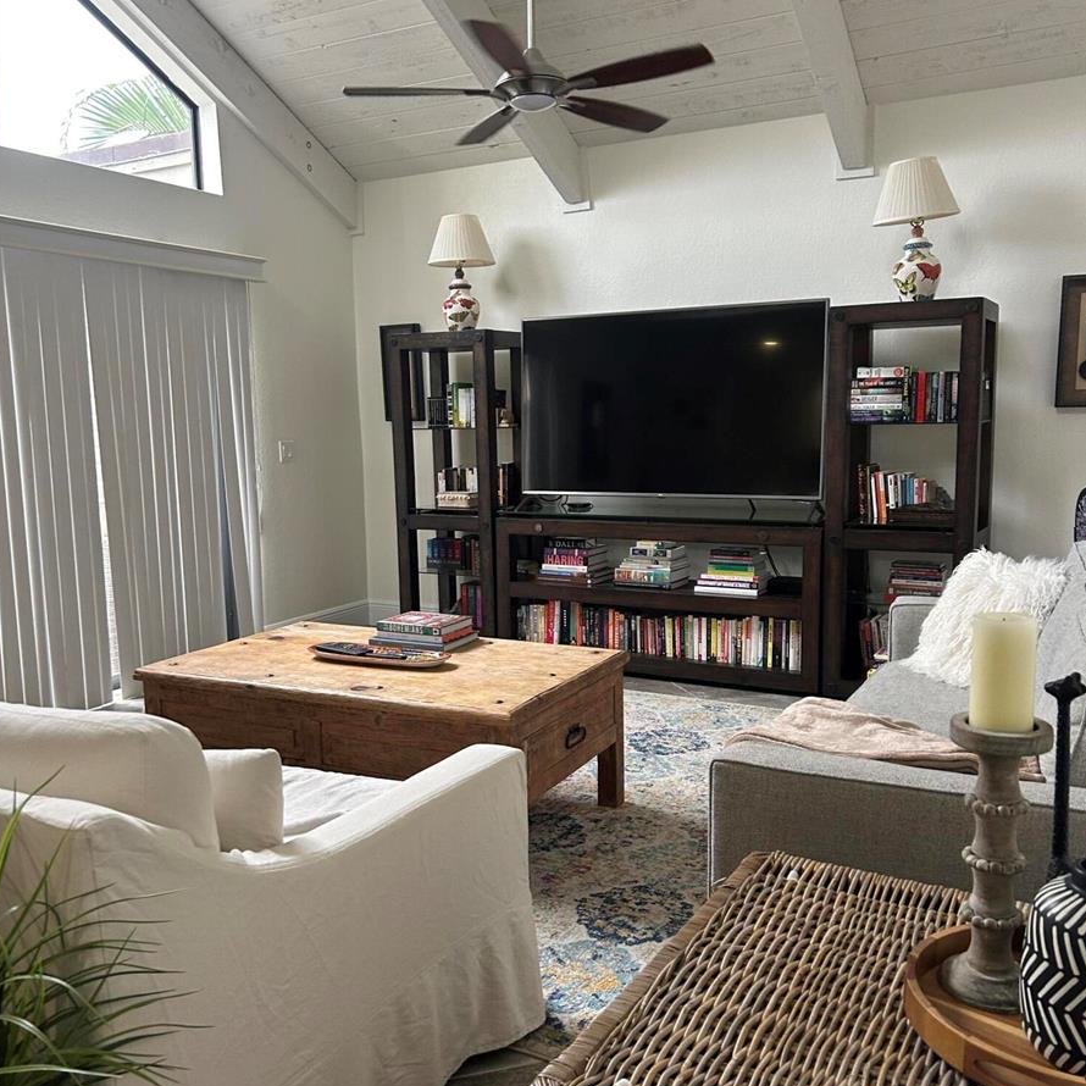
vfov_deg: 52.5
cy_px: 566
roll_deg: +1.4
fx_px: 1100
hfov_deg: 52.5
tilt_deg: -8.4
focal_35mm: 31
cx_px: 541
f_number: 1.5
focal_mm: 5.7
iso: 160
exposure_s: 1/60
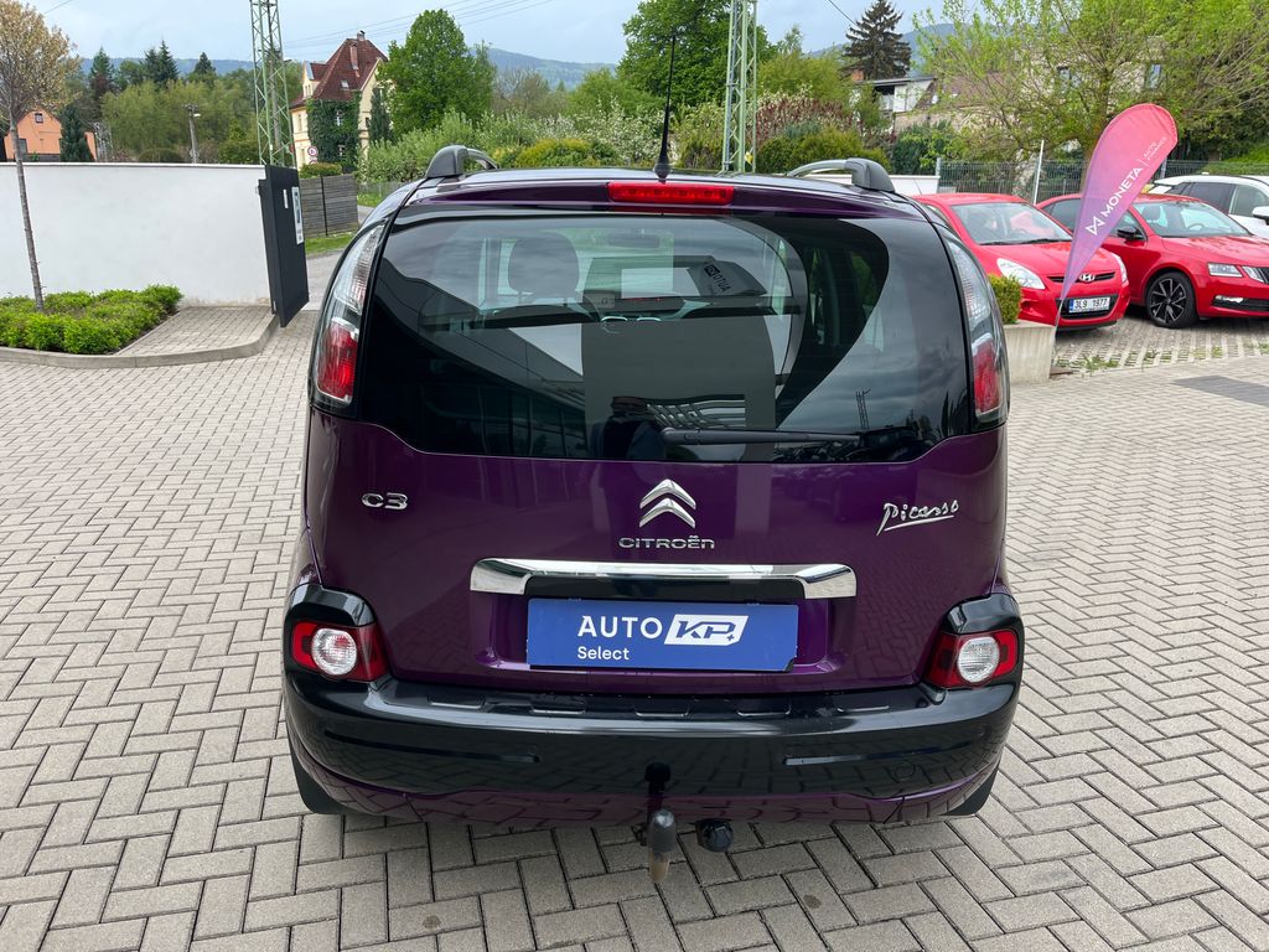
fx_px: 953
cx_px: 634
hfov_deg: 67.3
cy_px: 476
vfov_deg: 53.1
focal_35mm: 26
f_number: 1.6
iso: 40
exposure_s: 1/189
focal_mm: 5.1
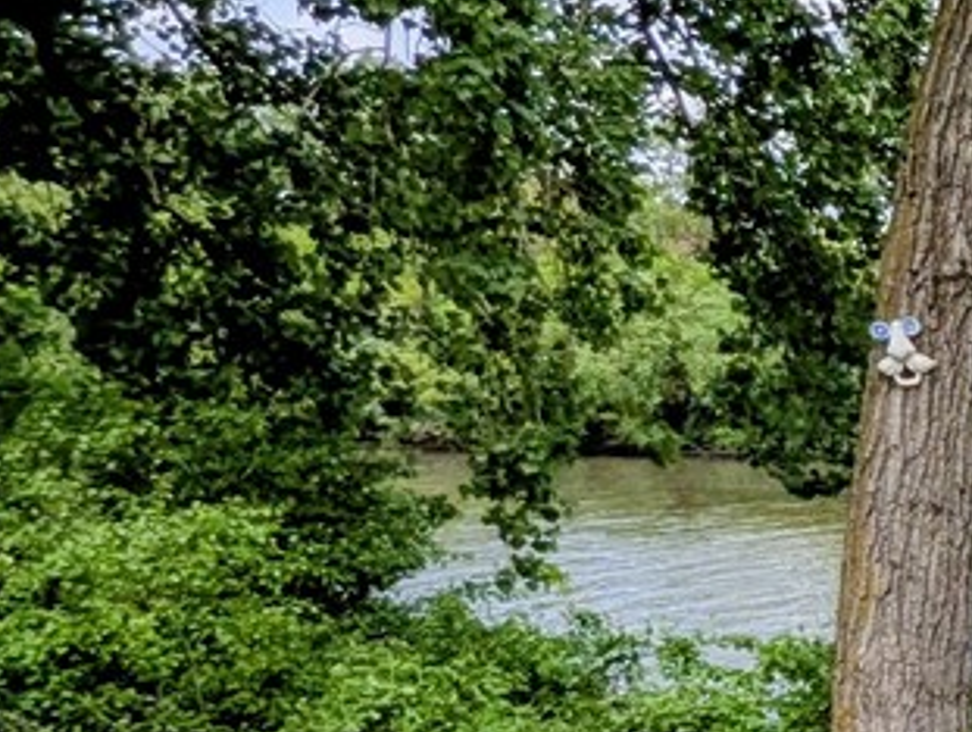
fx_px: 1687
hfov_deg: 18.5
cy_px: 632
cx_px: 2000
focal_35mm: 60
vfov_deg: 23.9
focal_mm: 1.95
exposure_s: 1/1122
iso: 42
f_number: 2.2
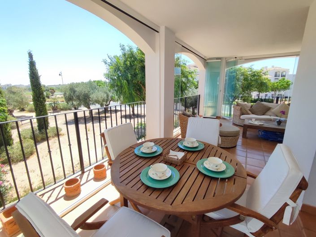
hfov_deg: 94.5
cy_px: 118
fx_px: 146
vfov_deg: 78.1
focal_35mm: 16
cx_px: 158
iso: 50
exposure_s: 1/860
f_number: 2.2
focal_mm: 1.65
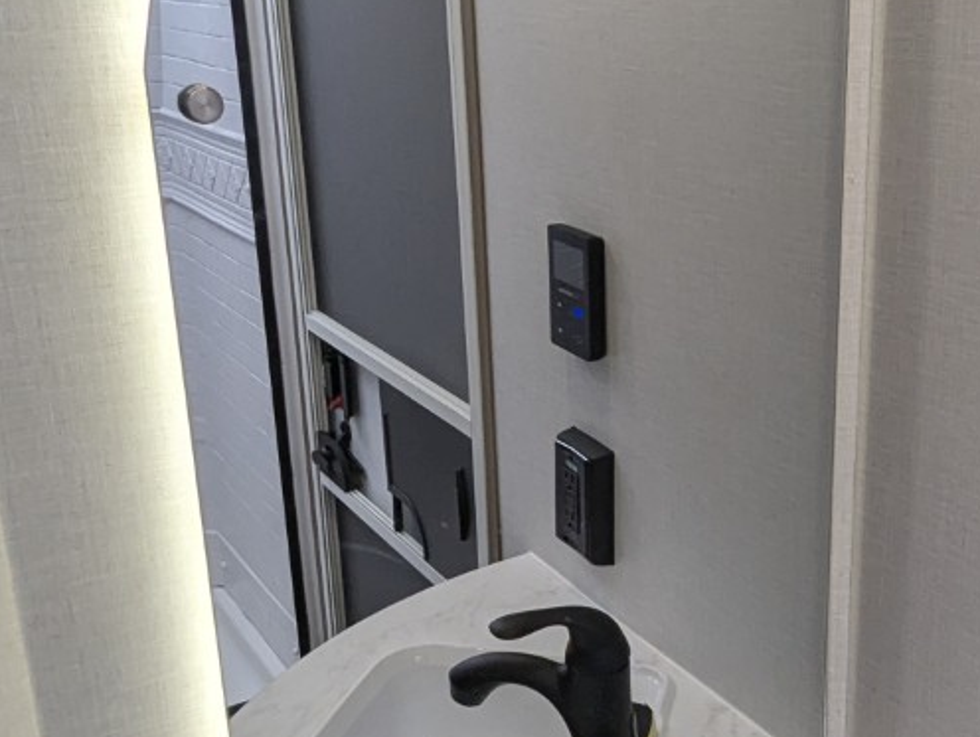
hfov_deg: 41.3
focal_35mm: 45
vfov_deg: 32.2
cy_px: 381
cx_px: 679
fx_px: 1275
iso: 155
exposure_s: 1/191
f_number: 2.2
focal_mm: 2.35
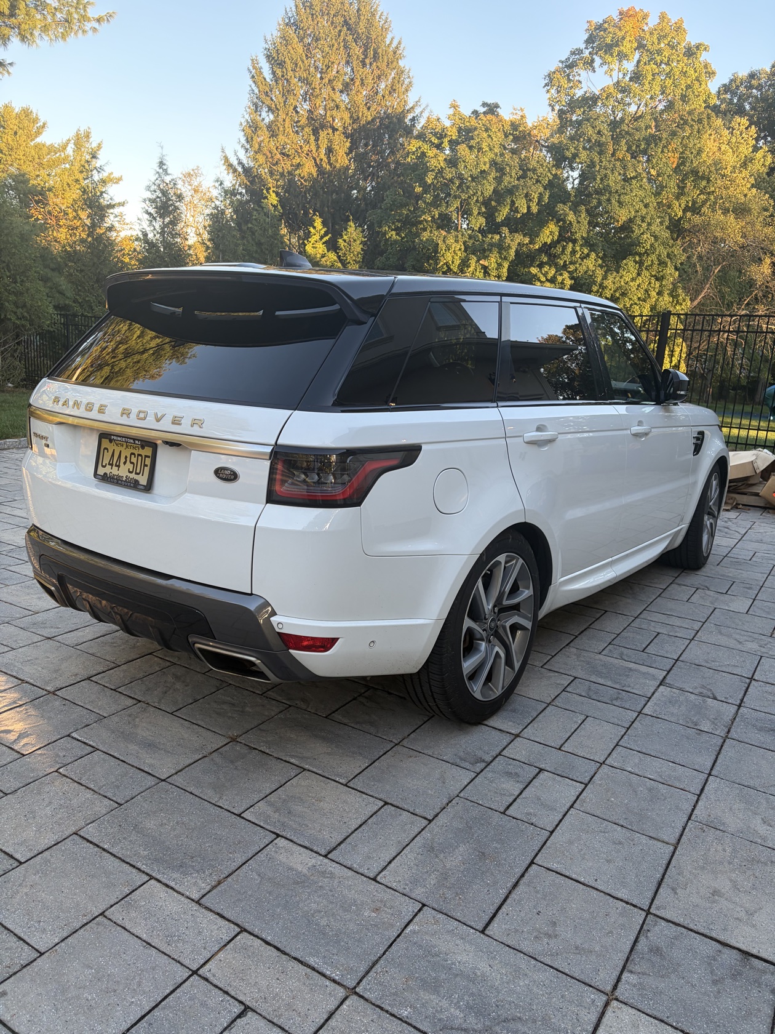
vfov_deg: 67.3
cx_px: 388
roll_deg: -2.6
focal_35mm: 26
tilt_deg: -13.2
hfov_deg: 53.1
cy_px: 517
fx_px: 776
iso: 50
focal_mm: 5.96
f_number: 1.6
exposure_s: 1/178
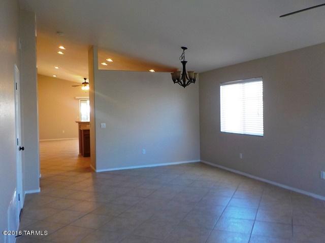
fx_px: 282
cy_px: 122
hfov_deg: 60.0
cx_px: 162
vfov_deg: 46.8
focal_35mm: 30
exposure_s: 1/30
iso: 125
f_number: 3.3
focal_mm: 4.1
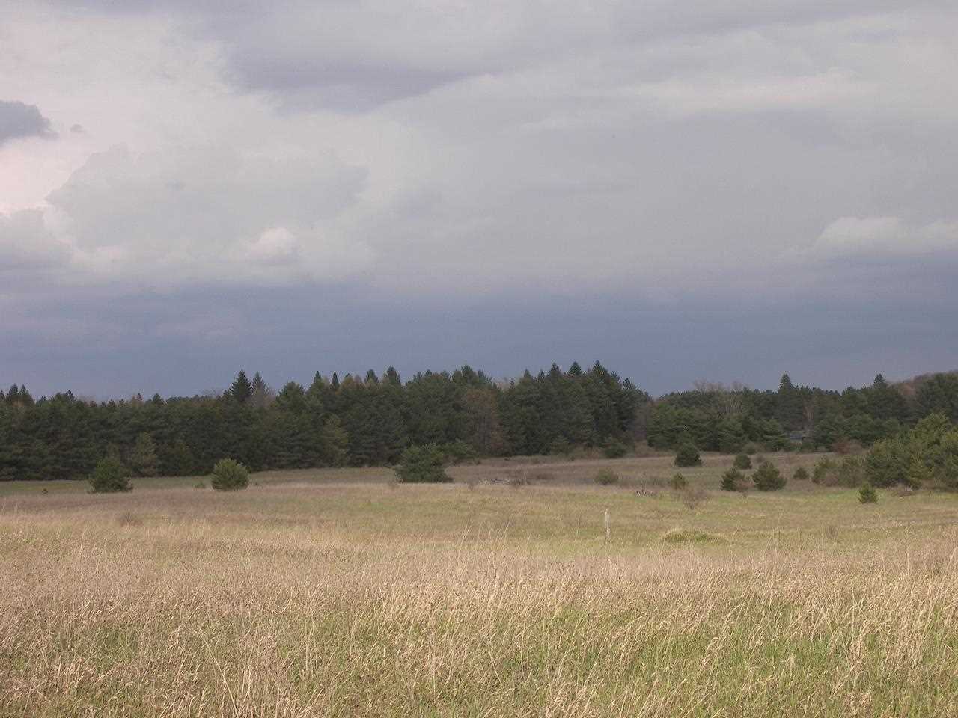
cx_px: 479
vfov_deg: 21.0
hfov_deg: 27.8
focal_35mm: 70
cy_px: 359
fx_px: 1937
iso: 50
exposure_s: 1/640
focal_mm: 14.6
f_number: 4
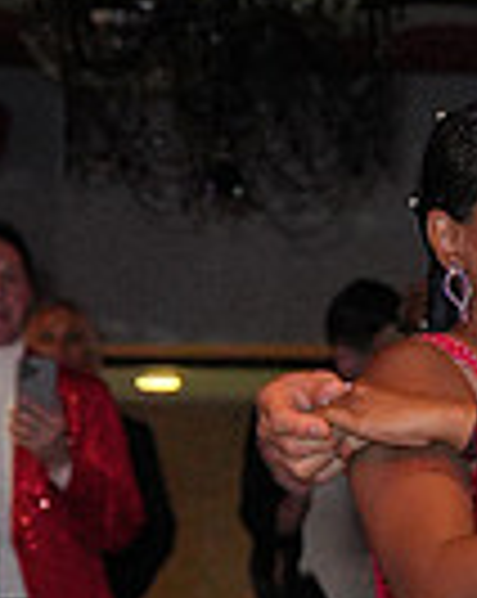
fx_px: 4139
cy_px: 845
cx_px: 668
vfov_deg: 8.1
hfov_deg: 6.5
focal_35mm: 234
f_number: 4
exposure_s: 1/200
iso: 4000
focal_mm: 57
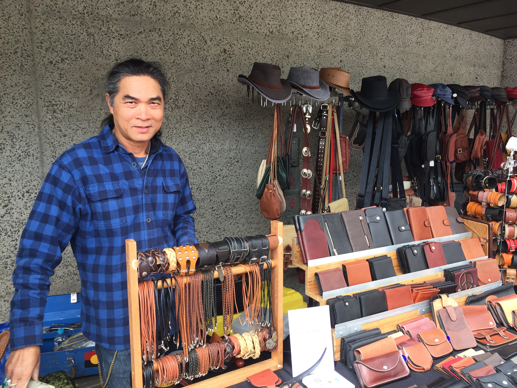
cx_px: 258
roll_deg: +0.9
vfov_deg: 48.2
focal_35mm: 29
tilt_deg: -8.6
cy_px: 194
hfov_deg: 61.7
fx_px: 433
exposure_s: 1/227
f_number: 2.2
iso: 32
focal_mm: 4.15
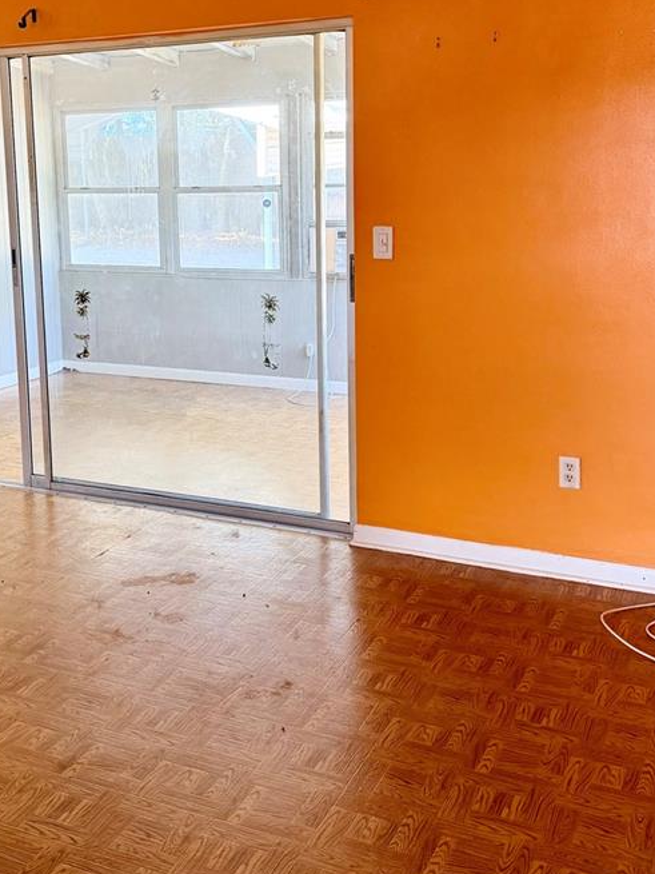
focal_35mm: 44
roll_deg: +1.5
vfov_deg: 42.5
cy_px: 303
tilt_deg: -9.2
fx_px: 1110
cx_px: 179
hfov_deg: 32.4
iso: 200
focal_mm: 6.76
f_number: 1.78
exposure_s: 1/105
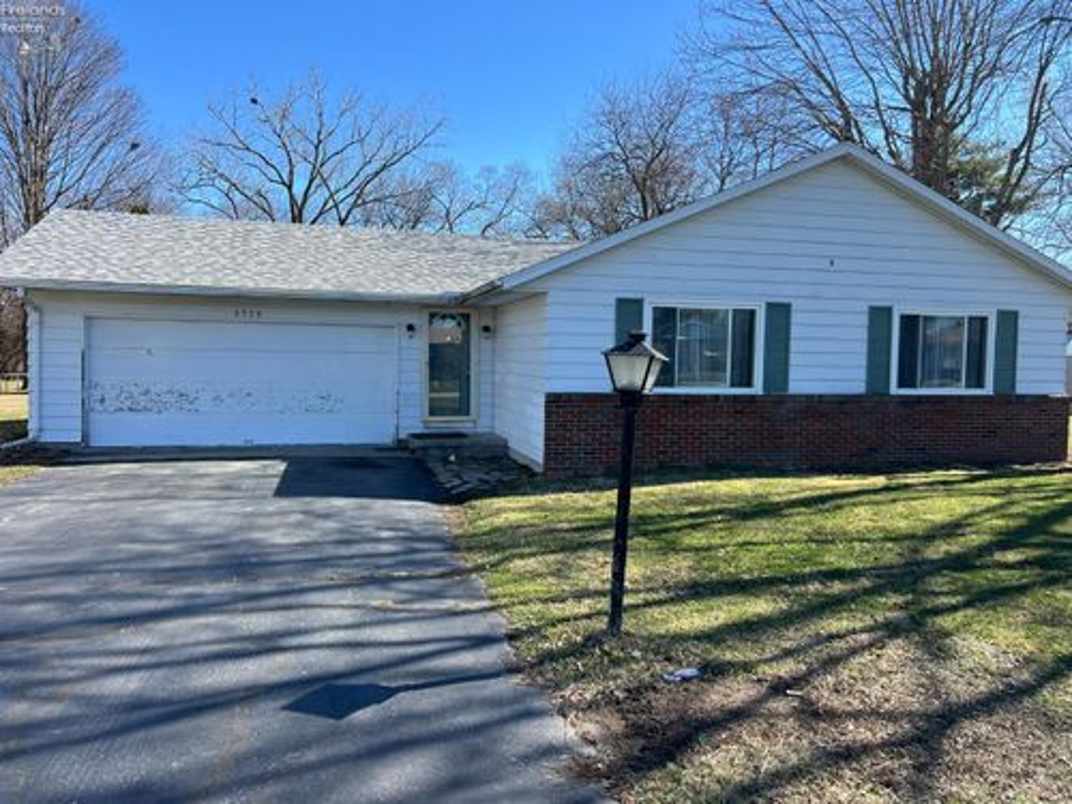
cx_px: 536
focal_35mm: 26
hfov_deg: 67.3
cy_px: 402
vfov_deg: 53.1
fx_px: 805
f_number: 1.5
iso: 50
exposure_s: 1/1724
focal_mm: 5.7
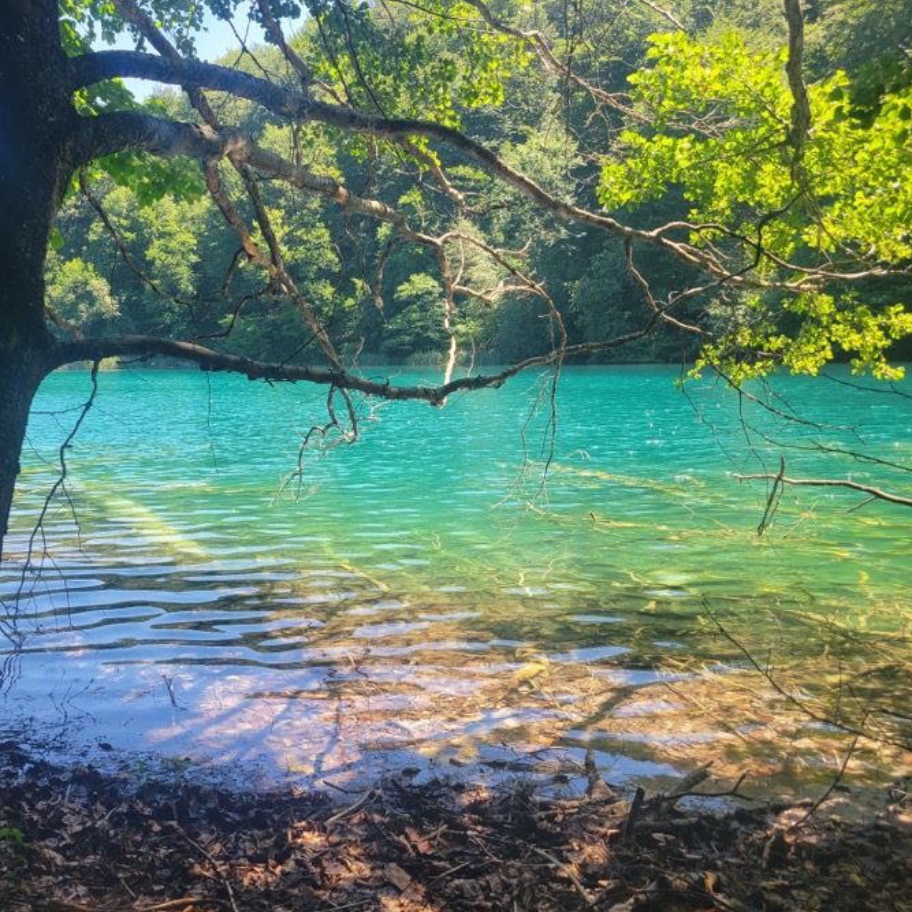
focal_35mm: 31
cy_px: 456
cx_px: 331
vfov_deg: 52.5
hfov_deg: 51.9
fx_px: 924
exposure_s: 1/305
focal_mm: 5.4
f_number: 1.8
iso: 40
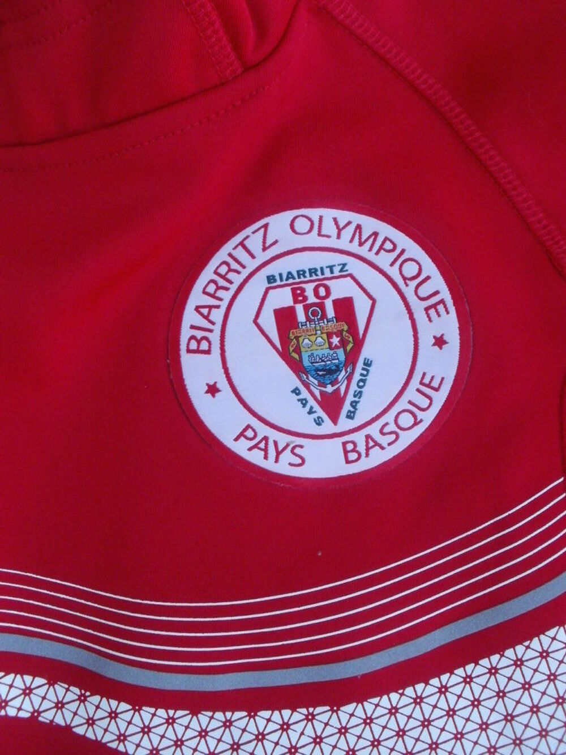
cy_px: 378
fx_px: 785
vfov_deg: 51.4
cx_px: 283
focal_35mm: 36
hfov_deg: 39.7
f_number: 5.6
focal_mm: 6.3
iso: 400
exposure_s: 1/100
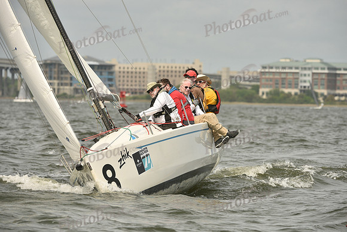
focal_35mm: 310
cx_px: 174
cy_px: 116
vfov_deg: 4.4
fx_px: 2989
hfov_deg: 6.6
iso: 320
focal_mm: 310
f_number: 7.1
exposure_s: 1/1600
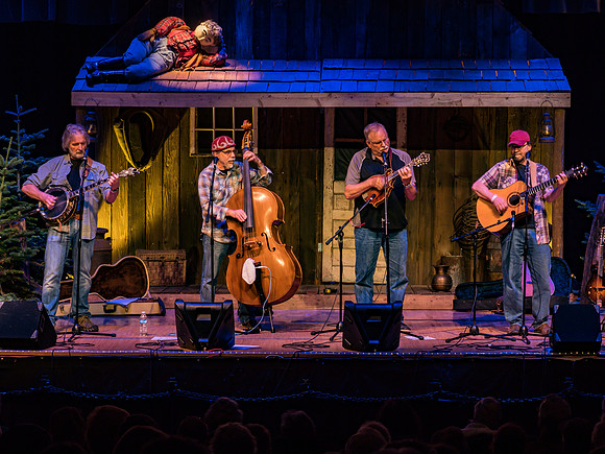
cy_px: 227
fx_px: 2177
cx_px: 302
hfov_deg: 15.8
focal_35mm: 125
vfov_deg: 11.9
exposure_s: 1/10
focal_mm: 60
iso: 640
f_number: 8
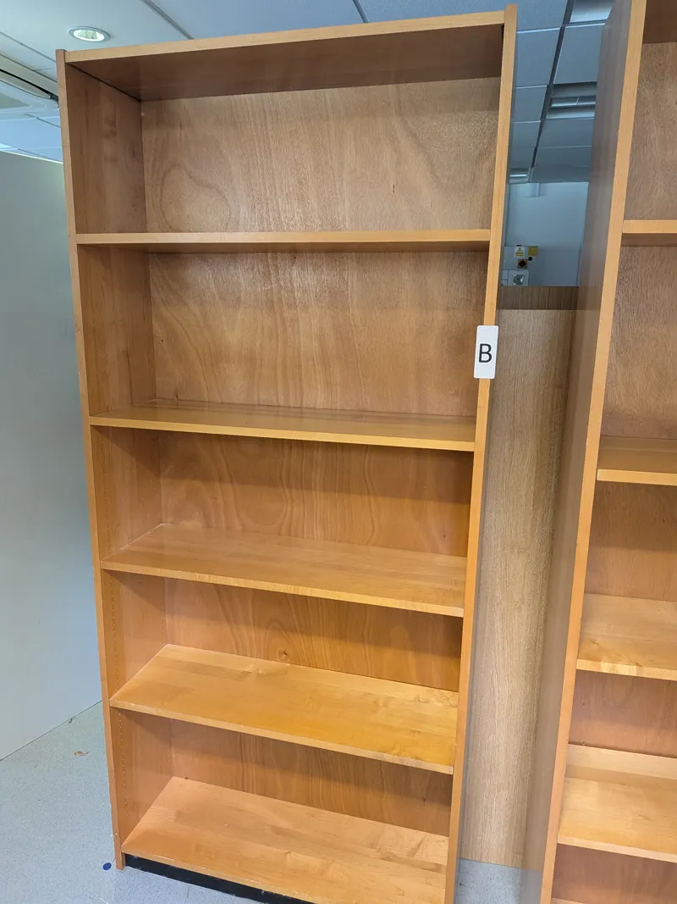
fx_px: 626
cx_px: 338
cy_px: 452
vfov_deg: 71.6
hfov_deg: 56.8
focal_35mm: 24
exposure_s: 1/25
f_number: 1.7
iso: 241
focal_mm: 4.53
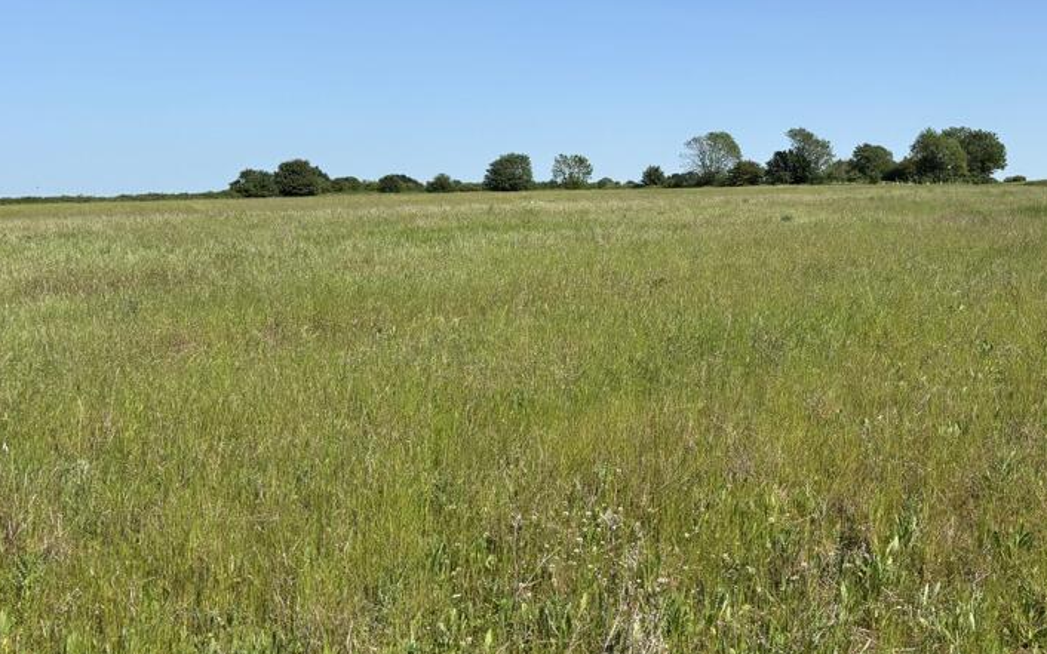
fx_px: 1141
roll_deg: -1.1
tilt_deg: -0.8
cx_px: 685
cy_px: 222
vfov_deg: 31.7
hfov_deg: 48.6
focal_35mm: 40
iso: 50
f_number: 1.6
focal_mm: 5.96
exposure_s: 1/3937
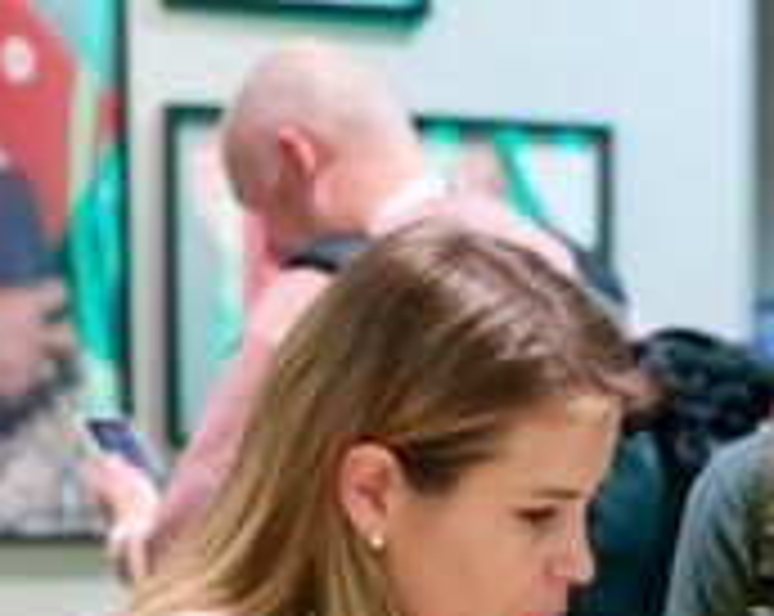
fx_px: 2698
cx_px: 819
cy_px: 609
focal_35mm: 118
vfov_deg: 12.9
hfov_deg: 15.9
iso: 500
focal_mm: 50
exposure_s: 1/60
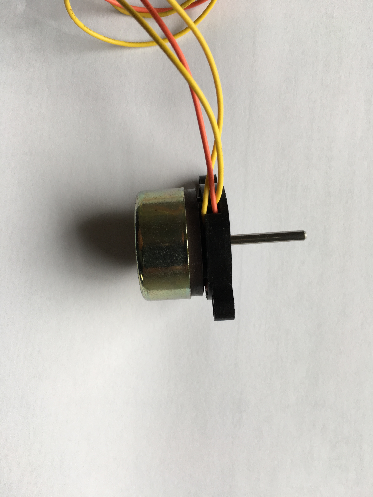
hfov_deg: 48.2
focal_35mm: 29
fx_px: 417
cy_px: 248
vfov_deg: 61.7
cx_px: 186
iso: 40
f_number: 2.2
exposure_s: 1/100
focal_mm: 4.15
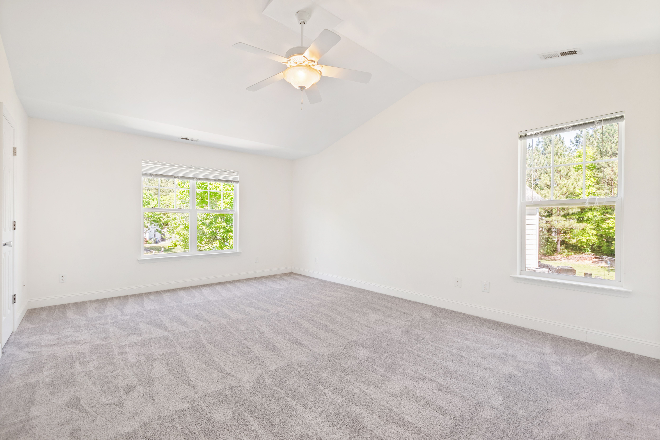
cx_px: 330
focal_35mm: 15
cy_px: 220
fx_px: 275
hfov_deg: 100.4
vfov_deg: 77.3
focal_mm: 10
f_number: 8
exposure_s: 1/4
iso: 100
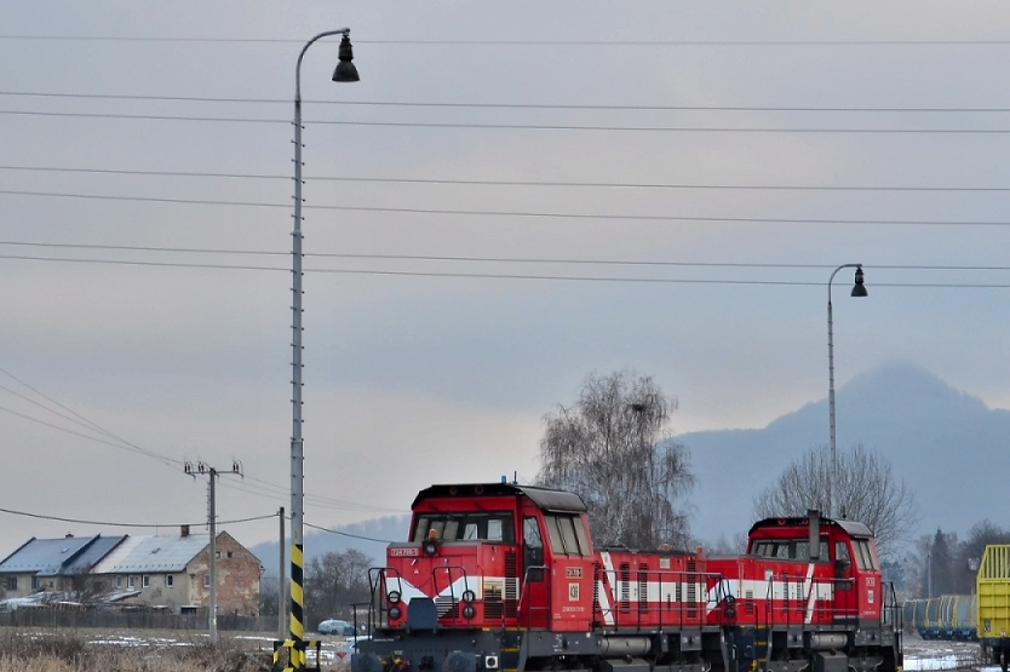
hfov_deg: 21.4
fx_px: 2664
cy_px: 423
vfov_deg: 14.4
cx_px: 608
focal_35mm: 95
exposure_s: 1/250
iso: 400
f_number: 5.6
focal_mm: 44
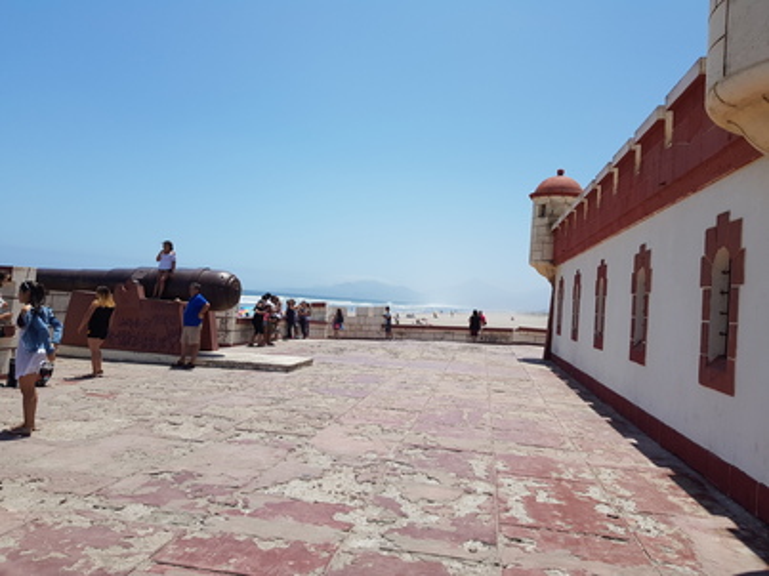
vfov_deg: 53.0
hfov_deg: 67.3
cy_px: 288
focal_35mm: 26
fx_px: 577
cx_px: 384
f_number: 1.7
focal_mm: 4.2
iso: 40
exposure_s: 1/3480
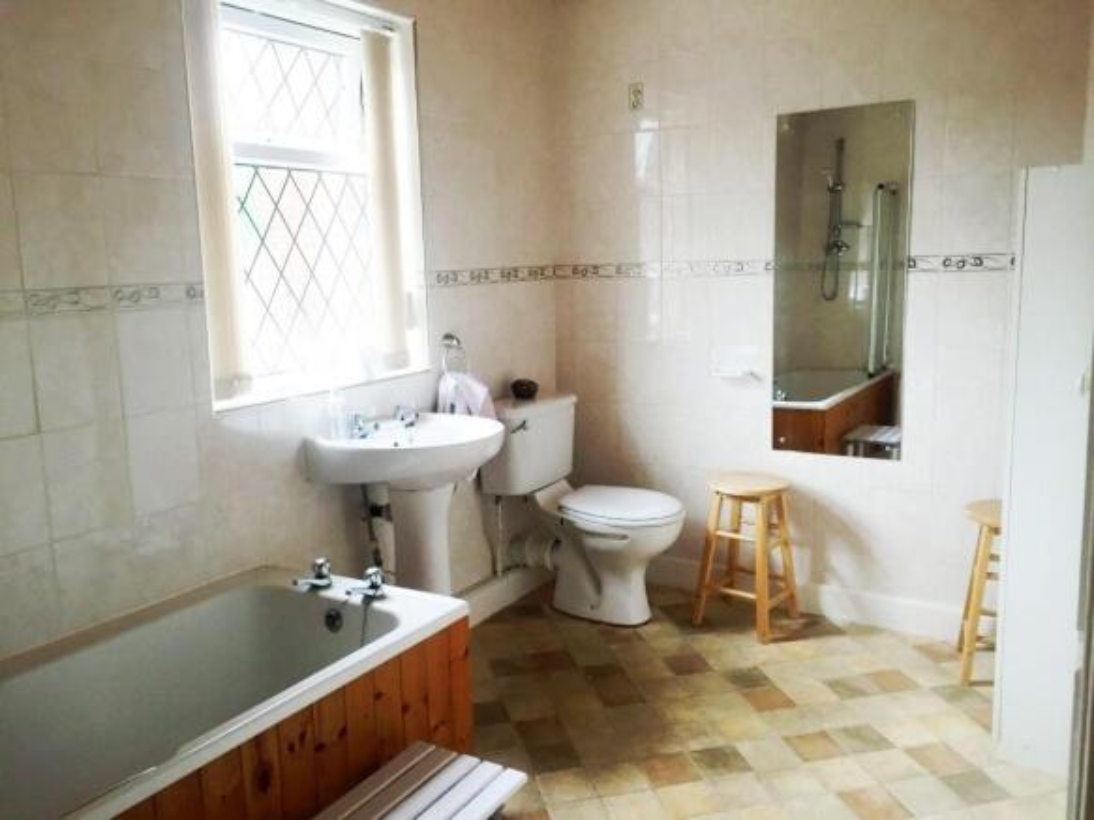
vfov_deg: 48.2
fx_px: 916
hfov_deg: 61.7
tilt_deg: -9.7
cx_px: 547
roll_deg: +1.7
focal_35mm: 29
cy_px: 410
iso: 50
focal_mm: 4.15
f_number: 2.2
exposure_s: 1/33
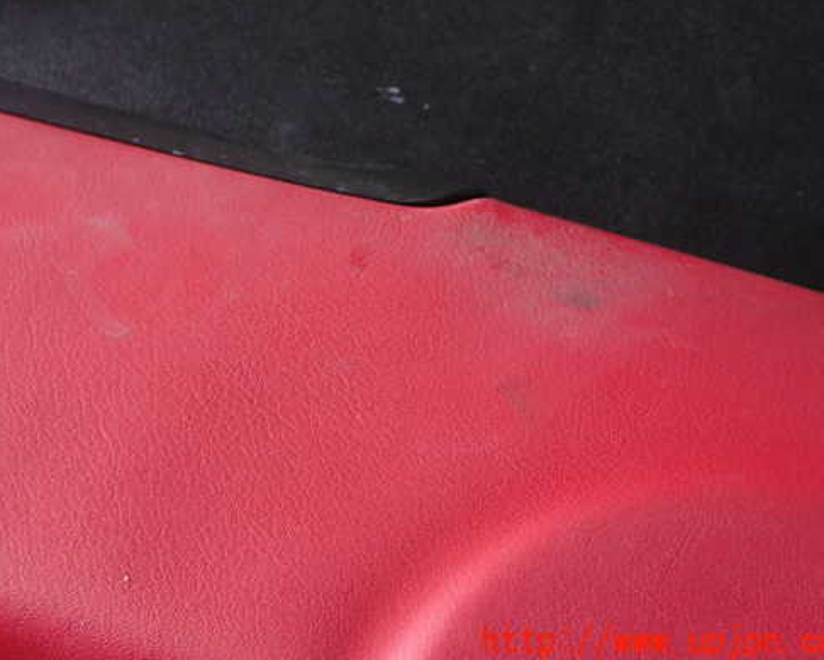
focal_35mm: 53
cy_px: 282
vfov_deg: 28.6
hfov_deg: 35.3
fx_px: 1293
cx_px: 356
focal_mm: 7.84
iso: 200
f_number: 2.9
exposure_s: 1/50
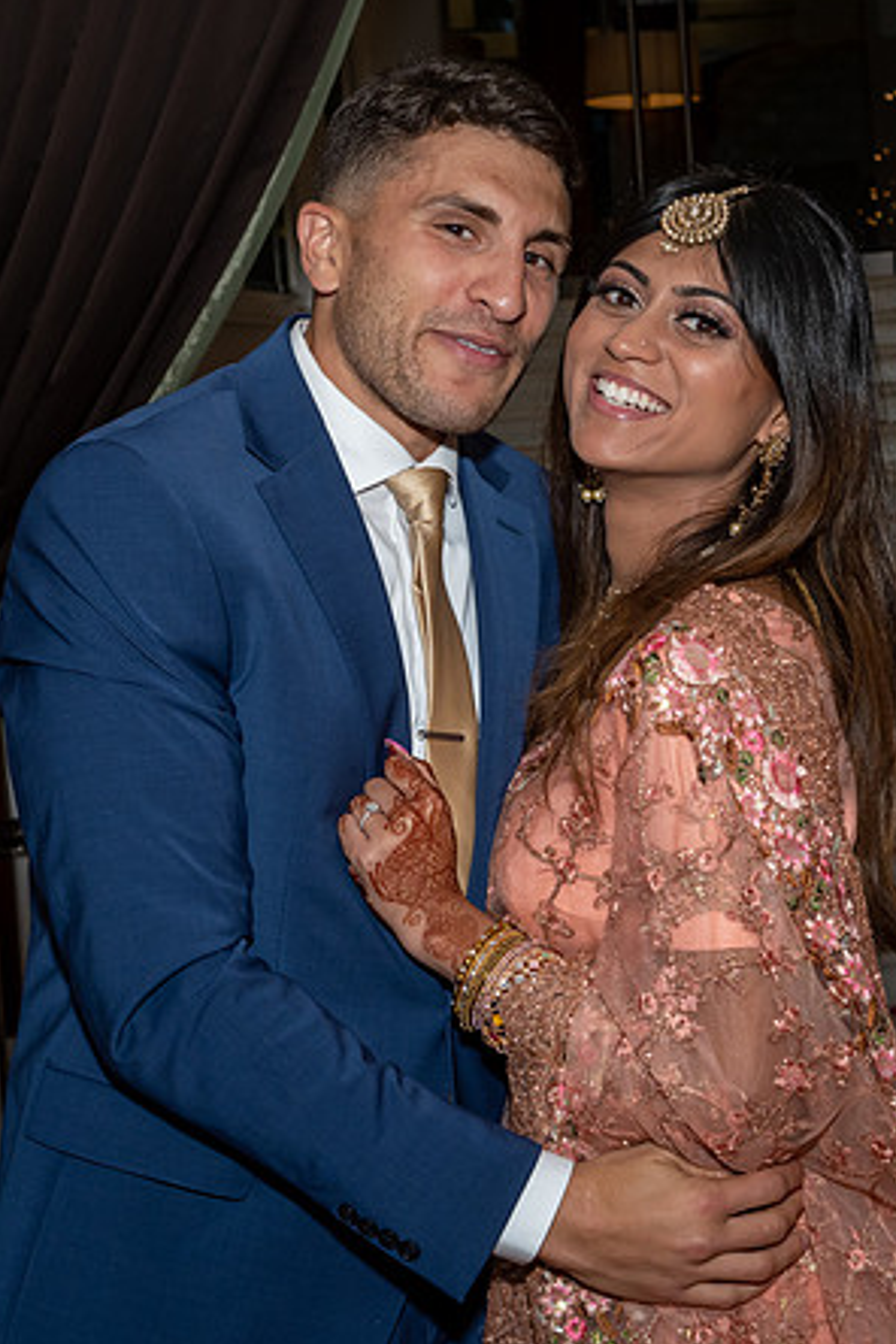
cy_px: 572
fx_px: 3322
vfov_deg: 22.8
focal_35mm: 89
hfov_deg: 15.3
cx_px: 364
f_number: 6.3
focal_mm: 34
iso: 500
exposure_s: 1/250
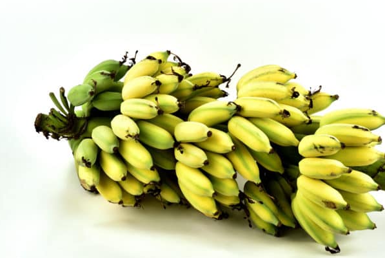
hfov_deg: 28.0
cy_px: 127
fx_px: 771
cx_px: 233
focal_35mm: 72
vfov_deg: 19.0
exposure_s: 1/100
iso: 100
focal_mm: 56
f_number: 16
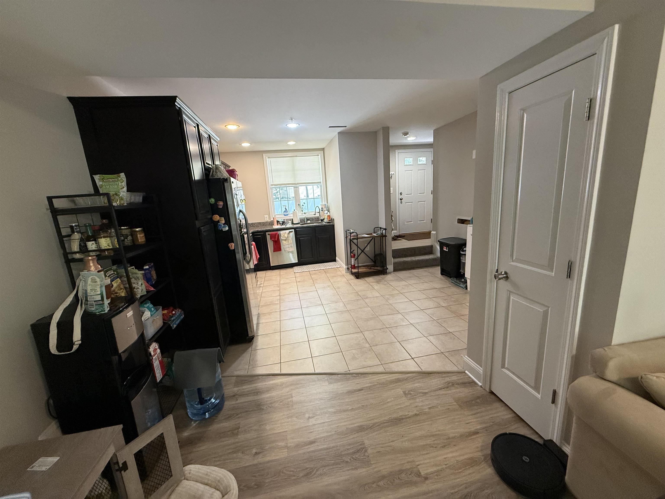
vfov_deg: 85.7
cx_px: 332
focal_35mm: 14
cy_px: 250
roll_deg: +4.4
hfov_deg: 102.1
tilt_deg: -11.3
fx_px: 269
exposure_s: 1/120
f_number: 2.2
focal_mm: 2.22
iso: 500
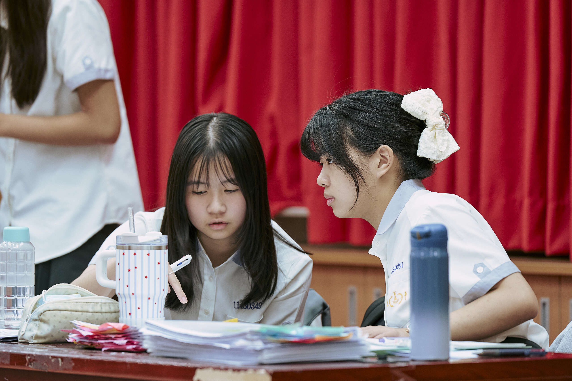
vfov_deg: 6.9
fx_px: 3178
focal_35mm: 200
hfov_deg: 10.3
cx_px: 286
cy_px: 190
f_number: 5
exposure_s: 1/100
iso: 1000
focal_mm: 200
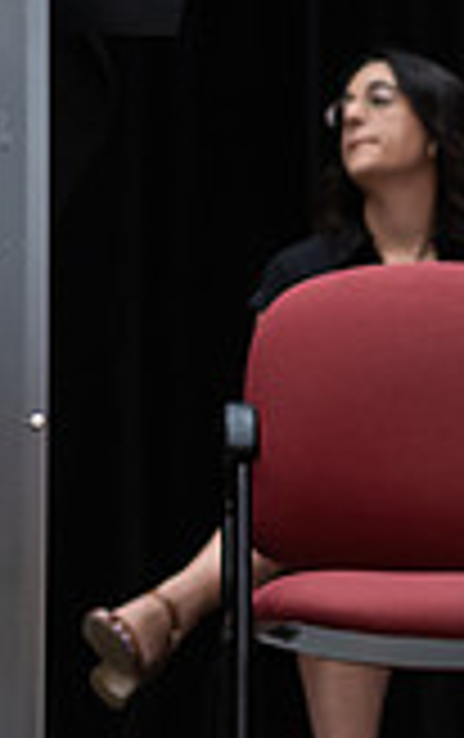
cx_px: 845
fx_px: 8529
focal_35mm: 423
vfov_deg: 5.0
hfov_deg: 3.1
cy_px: 195
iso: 1000
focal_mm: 85
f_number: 2.8
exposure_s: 1/200
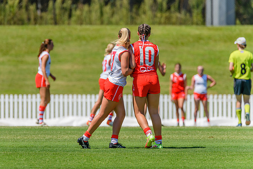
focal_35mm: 707
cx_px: 106
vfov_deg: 1.9
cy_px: 73
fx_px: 4970
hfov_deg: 2.9
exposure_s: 1/2000
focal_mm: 600
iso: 800
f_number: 10
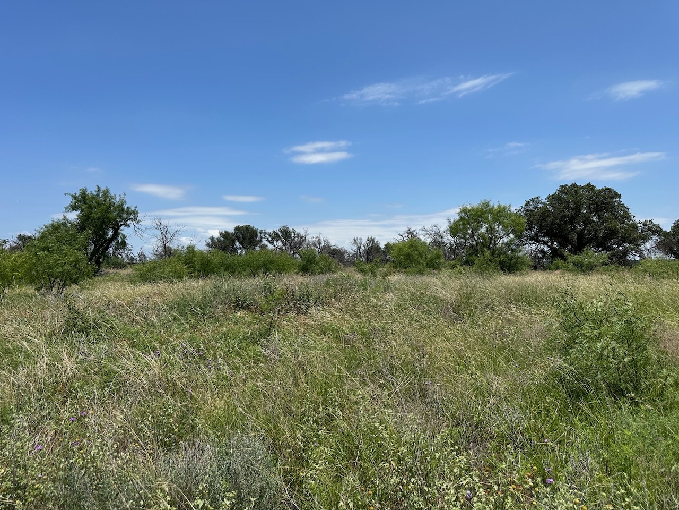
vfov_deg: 56.8
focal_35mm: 24
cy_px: 255
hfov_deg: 71.6
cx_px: 340
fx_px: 471
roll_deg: -0.7
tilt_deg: -1.9
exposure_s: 1/5848
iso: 80
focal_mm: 6.86
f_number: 1.78
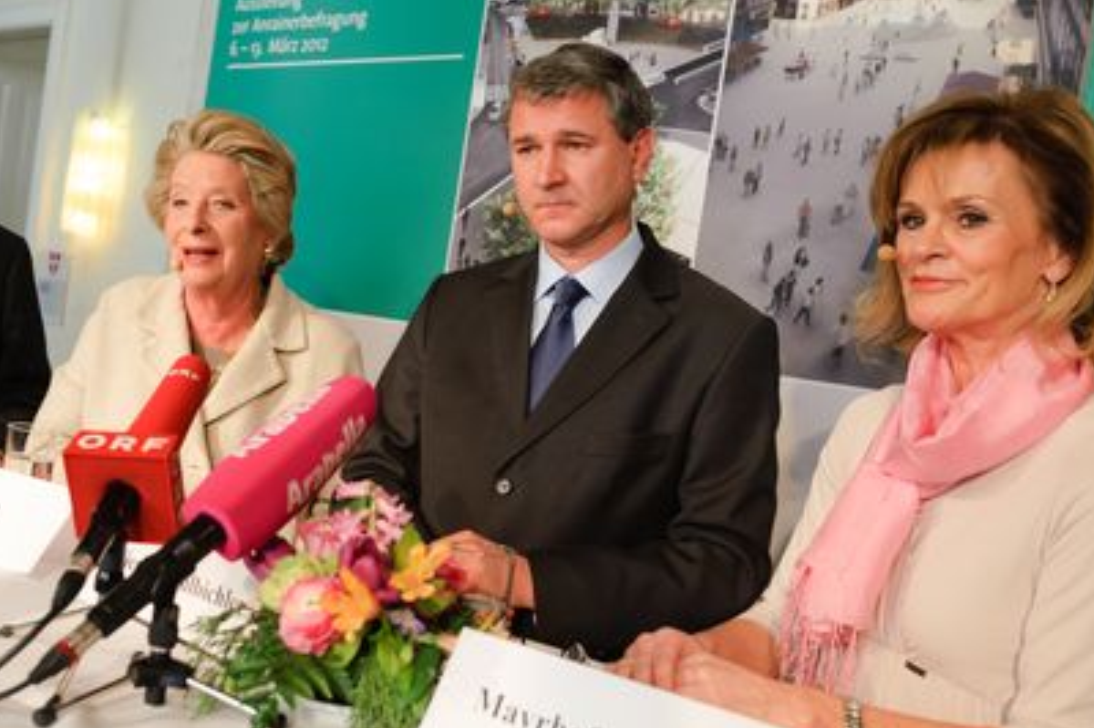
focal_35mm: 41
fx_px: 1245
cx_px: 418
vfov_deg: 32.6
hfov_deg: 47.1
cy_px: 376
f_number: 4
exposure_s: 1/160
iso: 1250
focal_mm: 32
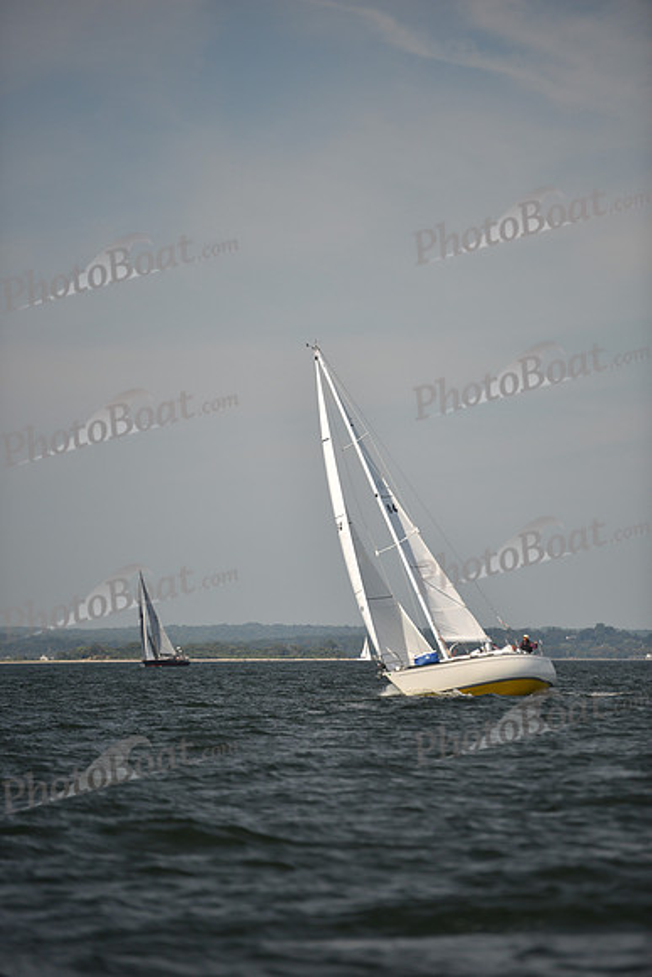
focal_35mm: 200
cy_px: 488
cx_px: 326
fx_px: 5430
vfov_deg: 10.3
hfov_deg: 6.9
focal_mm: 200
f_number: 2.8
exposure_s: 1/2500
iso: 250
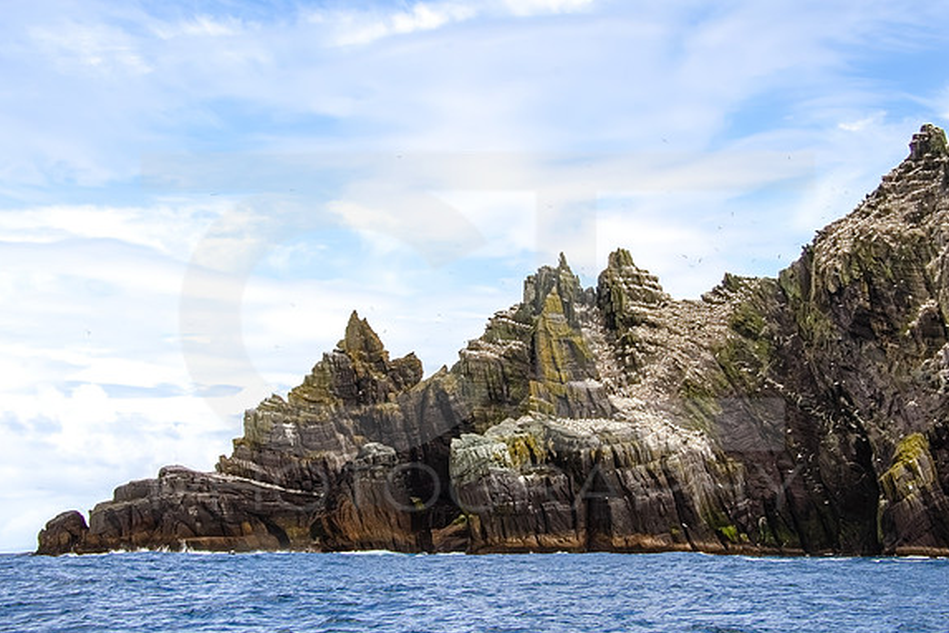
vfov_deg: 17.7
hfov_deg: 26.3
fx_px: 2030
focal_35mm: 77
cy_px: 308
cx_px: 457
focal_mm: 44
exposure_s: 1/200
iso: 500
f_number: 18
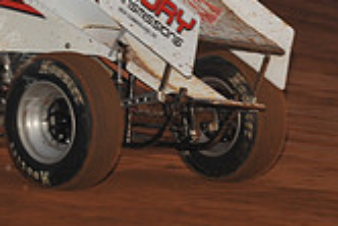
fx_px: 5084
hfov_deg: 3.8
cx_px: -86
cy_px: -88
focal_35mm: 541
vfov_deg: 2.5
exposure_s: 1/320
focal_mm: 155
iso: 800
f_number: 7.1
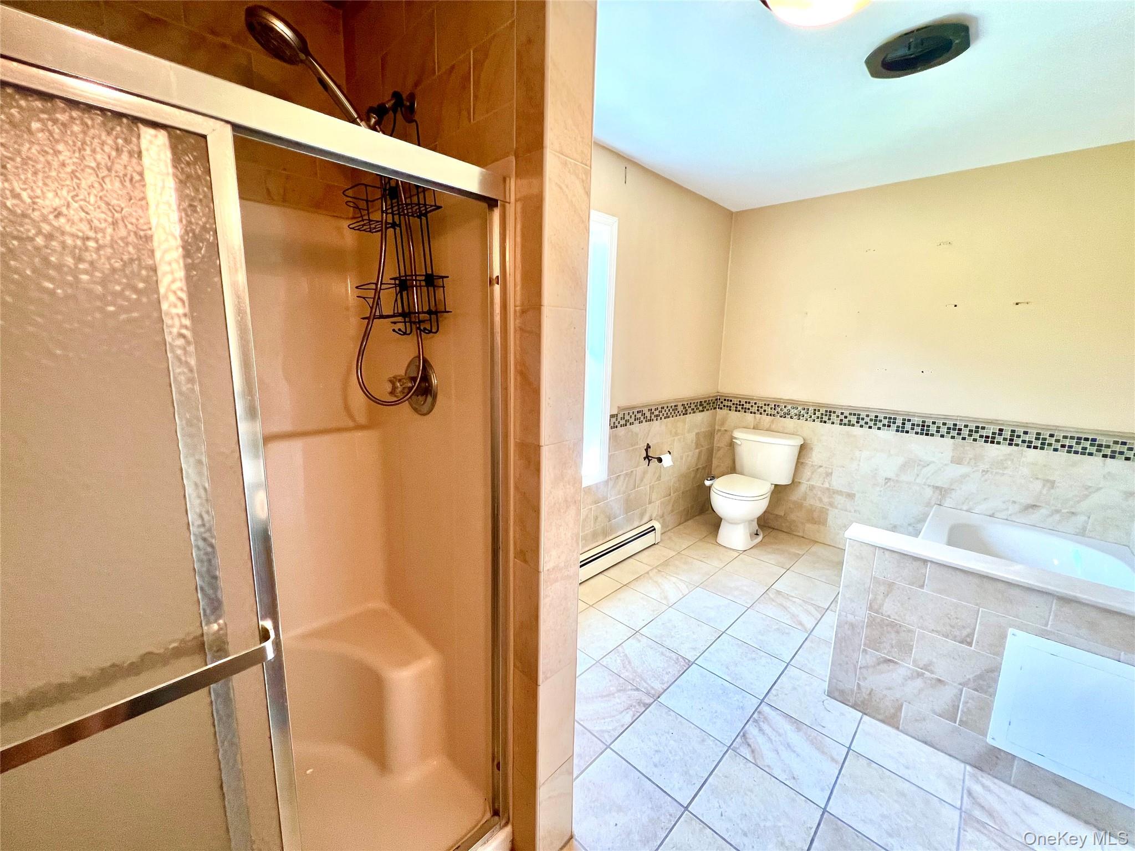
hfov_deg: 106.2
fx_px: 426
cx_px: 568
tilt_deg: -10.8
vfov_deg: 89.9
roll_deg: -0.9
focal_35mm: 13
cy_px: 426
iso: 125
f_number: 1.8
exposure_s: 1/60
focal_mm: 1.57
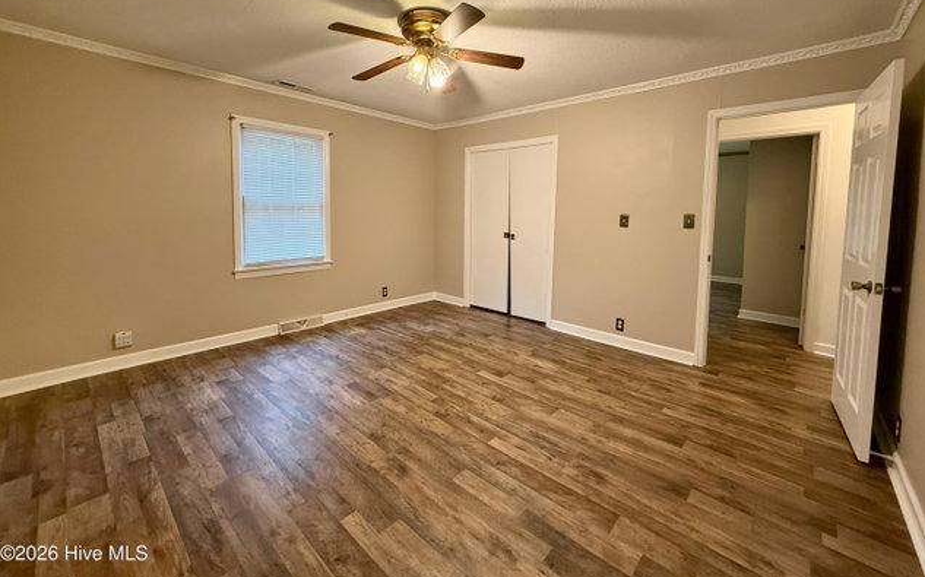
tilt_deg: -3.0
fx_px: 378
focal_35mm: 15
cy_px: 235
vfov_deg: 74.0
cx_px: 465
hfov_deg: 101.5
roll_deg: -1.0
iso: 320
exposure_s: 1/60
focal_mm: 2.22
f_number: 2.2
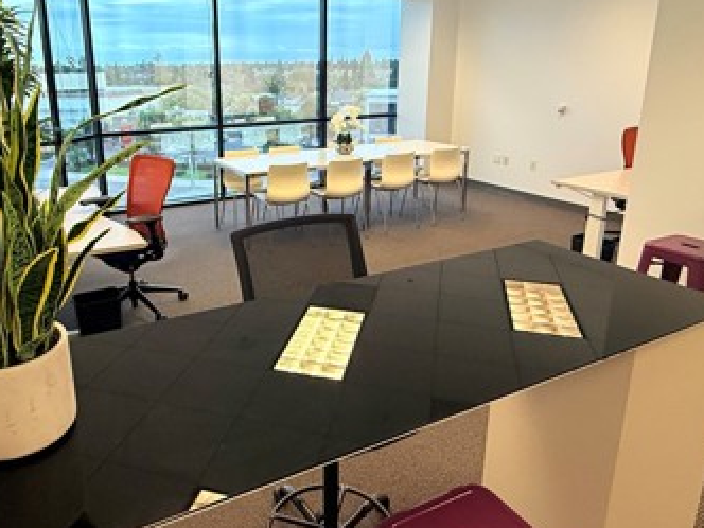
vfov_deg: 51.1
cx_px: 278
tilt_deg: -12.5
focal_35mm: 27
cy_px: 214
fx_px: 549
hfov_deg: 64.7
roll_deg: +1.6
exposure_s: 1/120
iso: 250
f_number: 2.2
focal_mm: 2.22
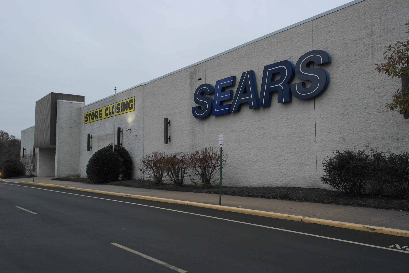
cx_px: 204
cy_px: 136
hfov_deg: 61.9
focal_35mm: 30
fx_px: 341
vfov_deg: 43.6
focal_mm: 20
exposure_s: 1/50
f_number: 3.5
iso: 400
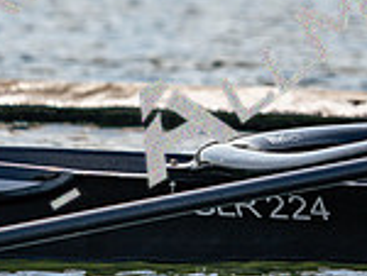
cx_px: 636
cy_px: -192
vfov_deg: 1.4
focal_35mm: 1097
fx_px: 11649
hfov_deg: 1.8
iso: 200
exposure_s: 1/1600
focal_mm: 295
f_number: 5.6
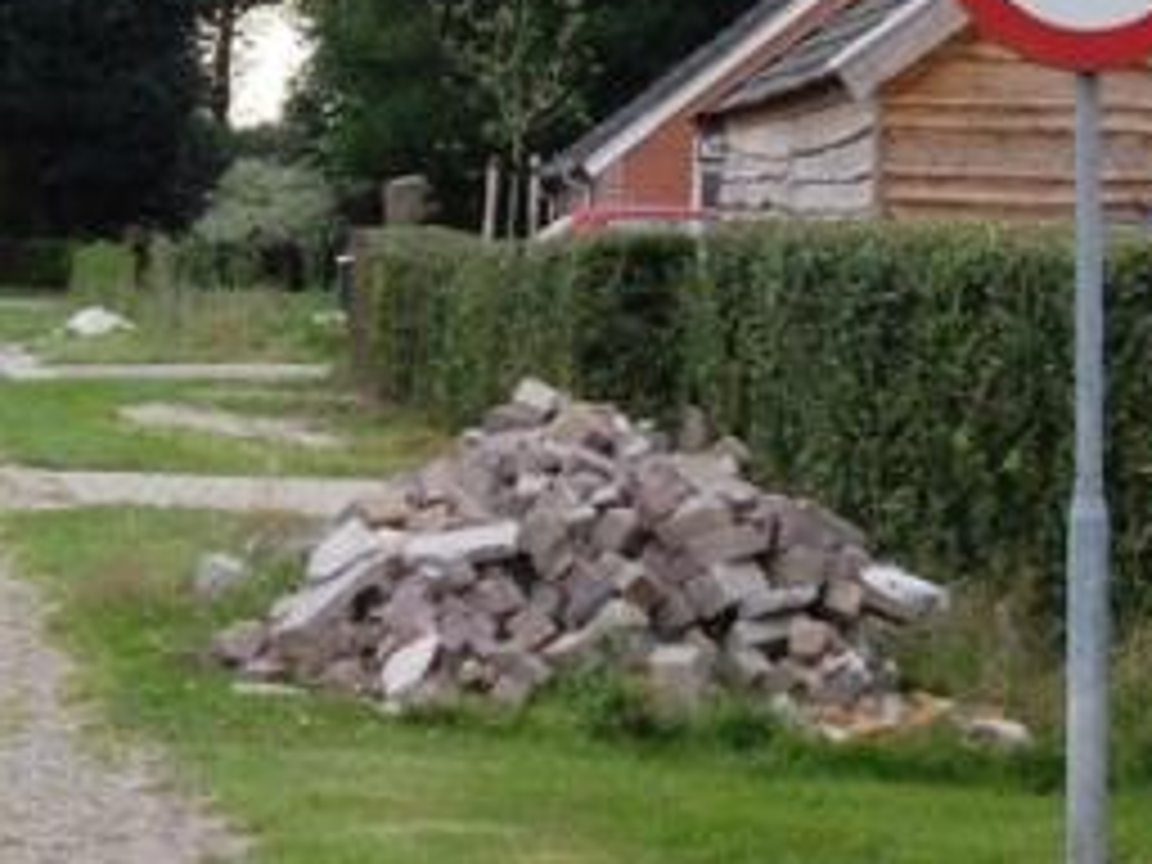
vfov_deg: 15.3
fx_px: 3162
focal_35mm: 95
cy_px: 4
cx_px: 572
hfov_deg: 20.7
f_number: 2.8
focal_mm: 7.9
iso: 64
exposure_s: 1/160
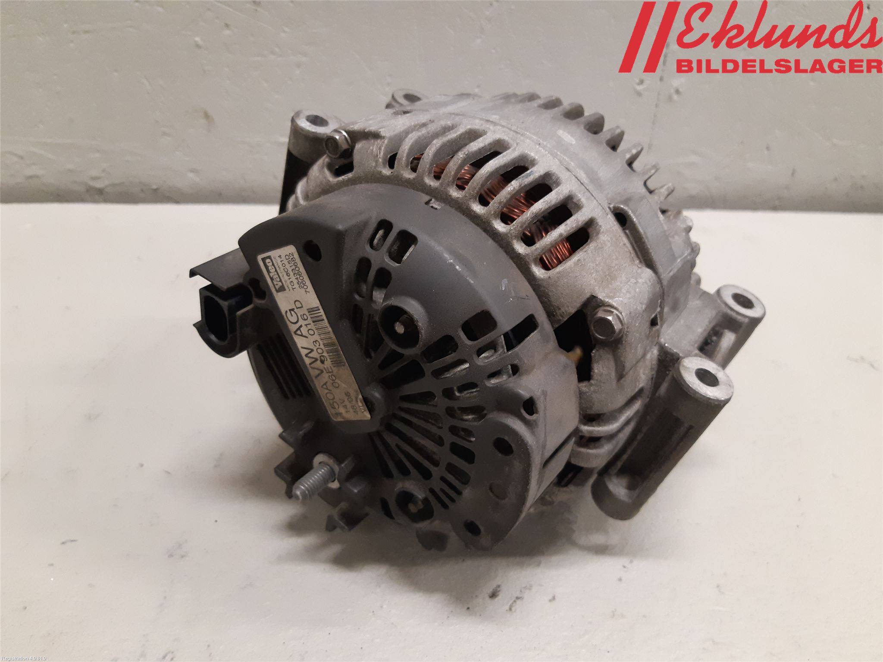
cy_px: 331
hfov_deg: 67.3
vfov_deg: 53.1
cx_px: 442
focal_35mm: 26
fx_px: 663
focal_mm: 3.93
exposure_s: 1/50
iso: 250
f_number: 1.7
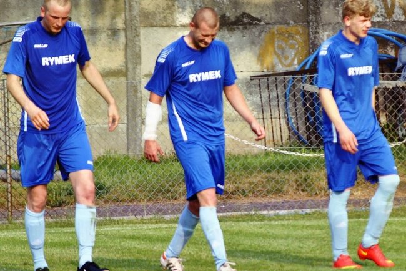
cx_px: 203
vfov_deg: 4.6
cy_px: 136
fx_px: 3385
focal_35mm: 300
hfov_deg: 6.9
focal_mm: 200
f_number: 5.6
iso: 220
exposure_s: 1/500
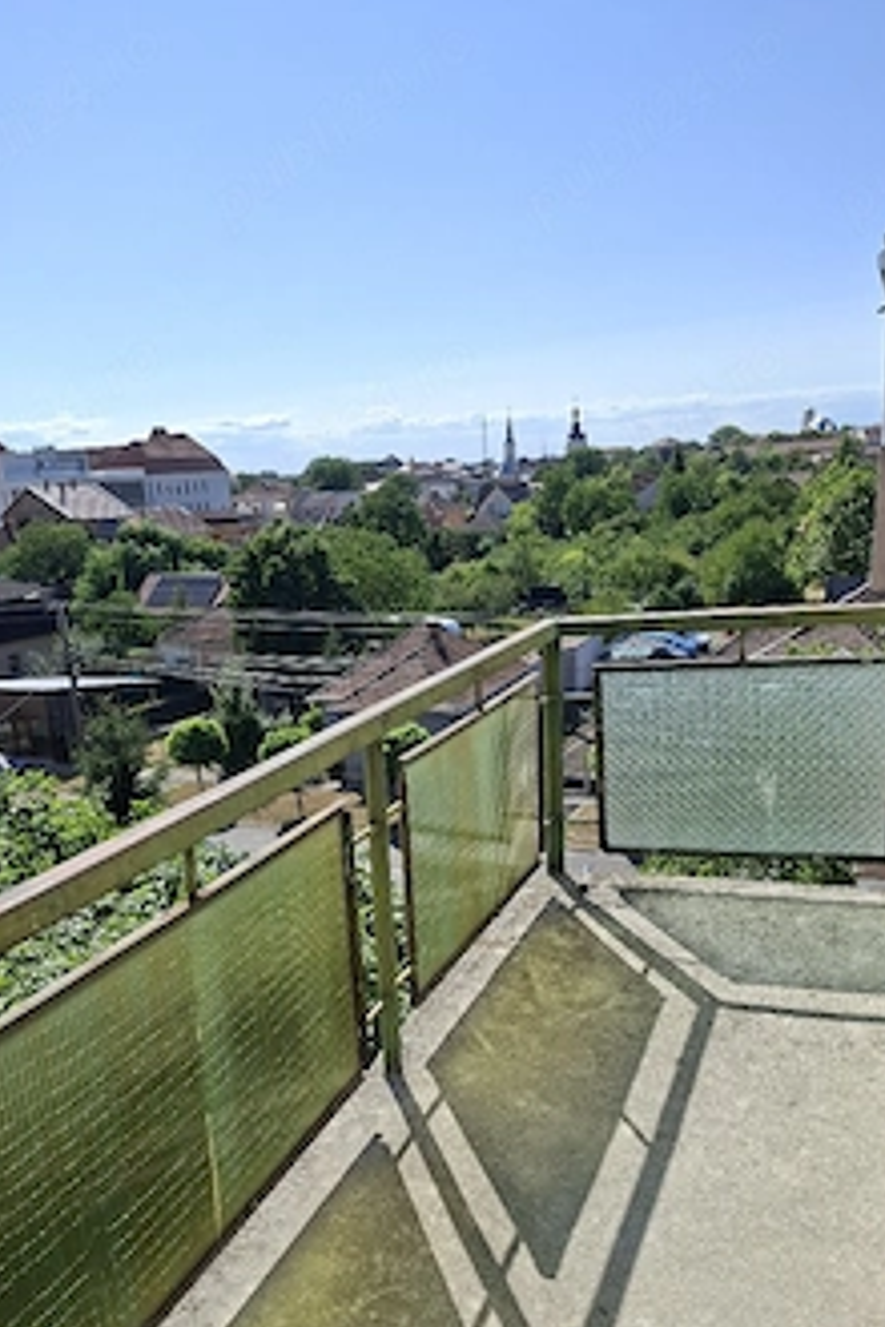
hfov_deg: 44.9
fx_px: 1069
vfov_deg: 63.1
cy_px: 800
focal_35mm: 29
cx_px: 422
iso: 40
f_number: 1.8
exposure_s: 1/3333
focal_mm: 5.54
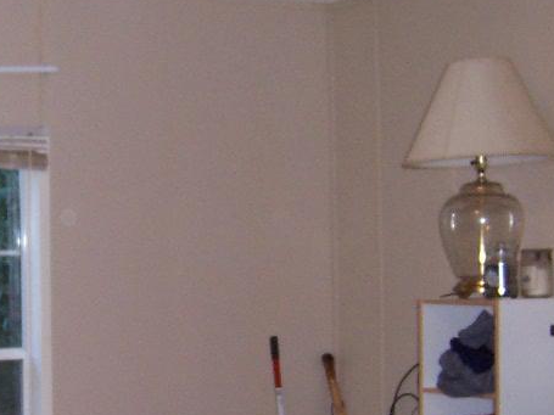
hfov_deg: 22.2
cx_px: 110
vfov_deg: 16.9
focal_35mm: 87
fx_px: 1392
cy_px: 318
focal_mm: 5.5
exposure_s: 1/60
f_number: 2.8
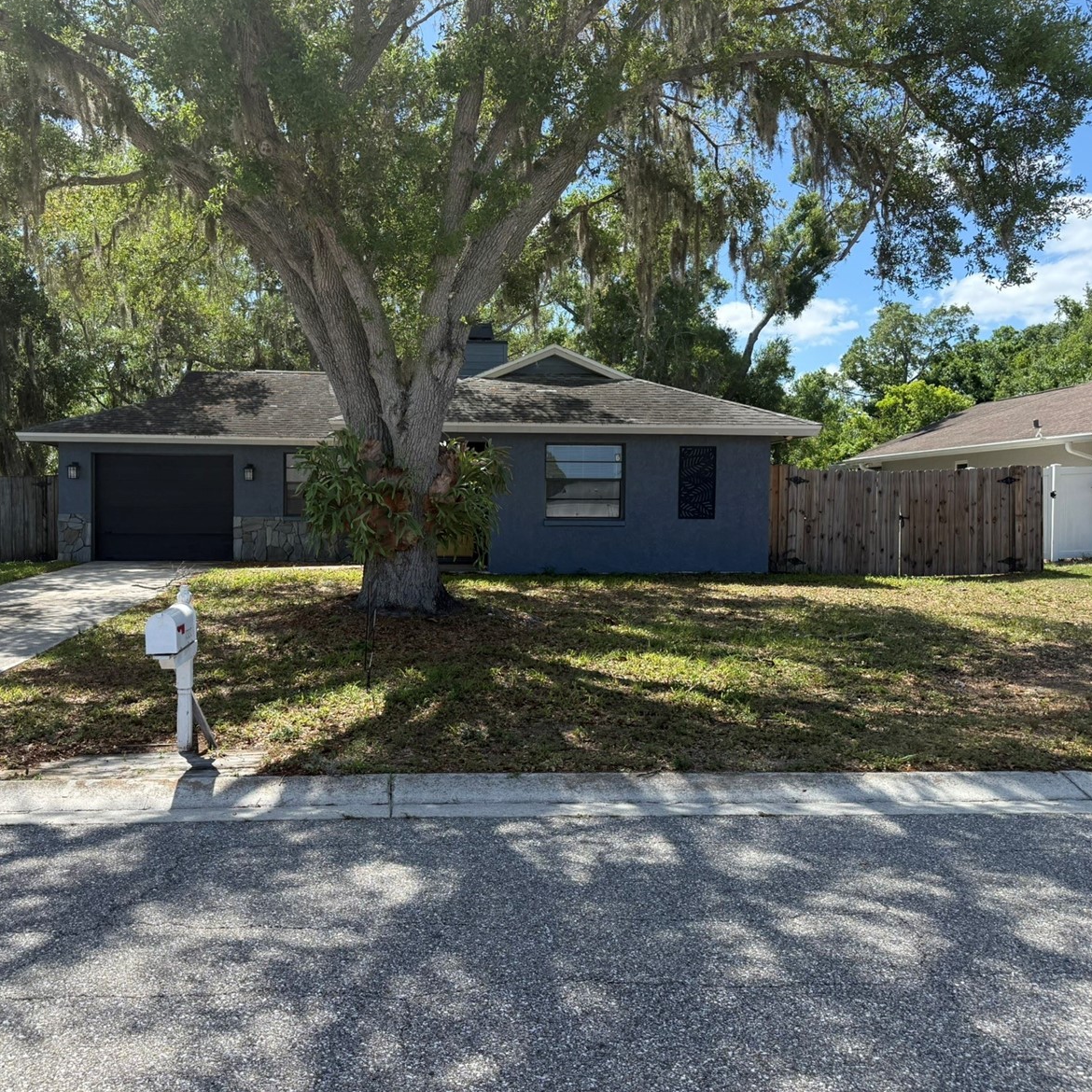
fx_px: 1035
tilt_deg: -1.0
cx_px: 447
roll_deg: +0.4
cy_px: 548
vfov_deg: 55.6
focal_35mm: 29
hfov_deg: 55.3
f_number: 1.78
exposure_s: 1/2801
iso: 100
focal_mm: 6.76
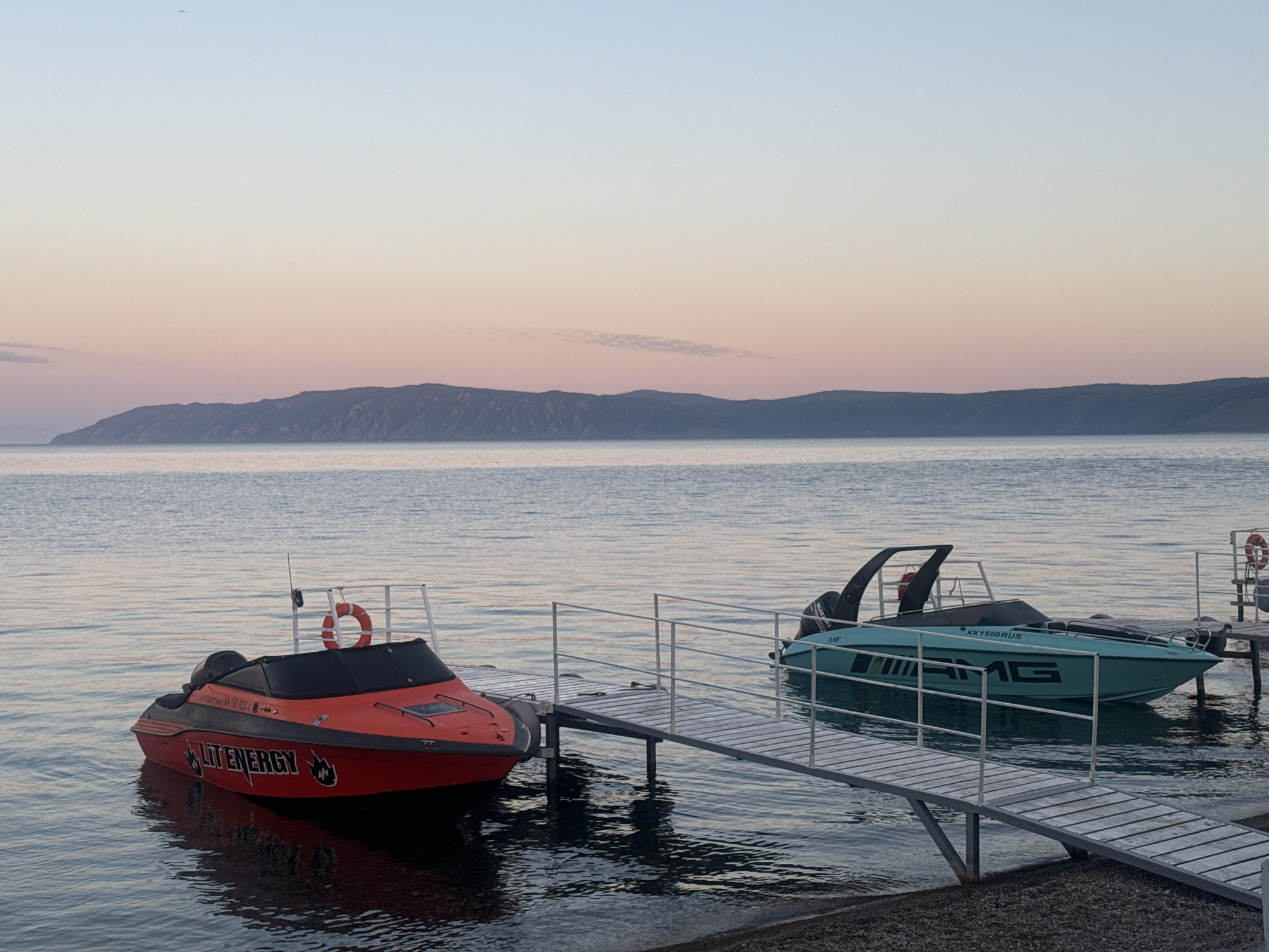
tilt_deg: -1.2
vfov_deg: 30.3
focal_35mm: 48
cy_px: 476
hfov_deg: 39.7
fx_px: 1760
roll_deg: +0.4
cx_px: 634
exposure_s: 1/477
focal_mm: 6.76
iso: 64
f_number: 1.78
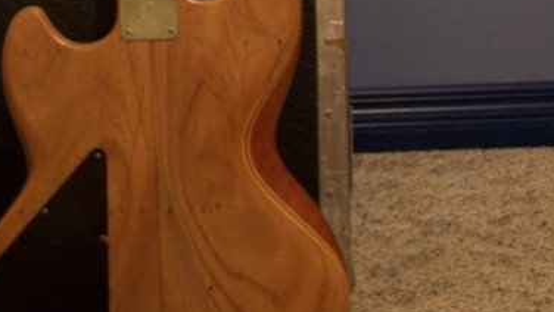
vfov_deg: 13.1
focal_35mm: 88
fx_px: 1293
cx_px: 162
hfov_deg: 24.0
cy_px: -140
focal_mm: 6.3
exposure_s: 1/8
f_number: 2.8
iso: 160
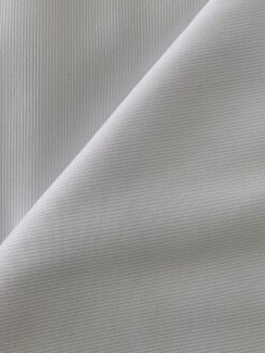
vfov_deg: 45.3
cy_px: 126
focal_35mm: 41
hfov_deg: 34.9
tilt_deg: -83.2
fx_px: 418
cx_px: 93
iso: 25
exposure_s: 1/122
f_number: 1.8
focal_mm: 4.25
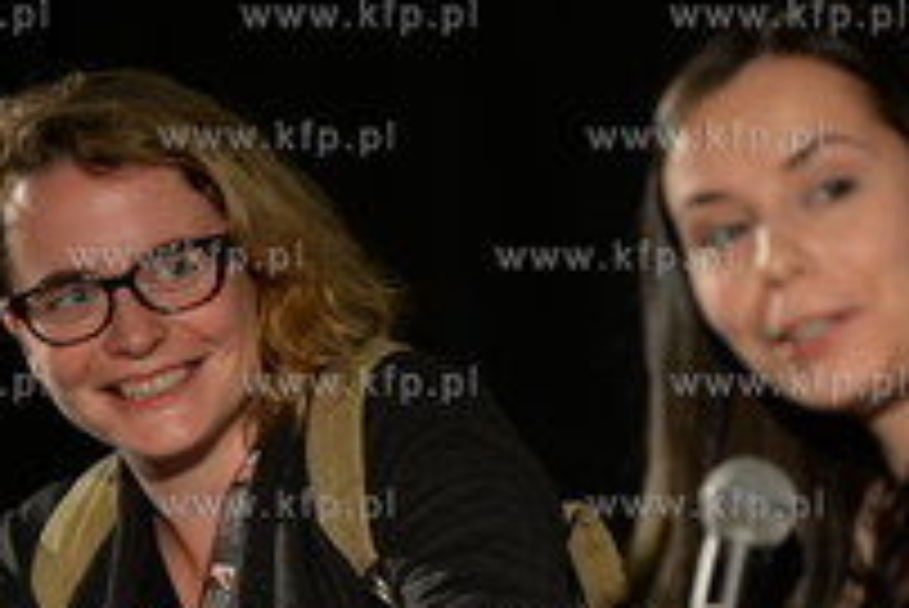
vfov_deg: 3.5
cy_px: 444
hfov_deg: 5.2
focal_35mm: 397
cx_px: 518
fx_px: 10031
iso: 800
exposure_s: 1/125
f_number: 2.8
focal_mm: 200
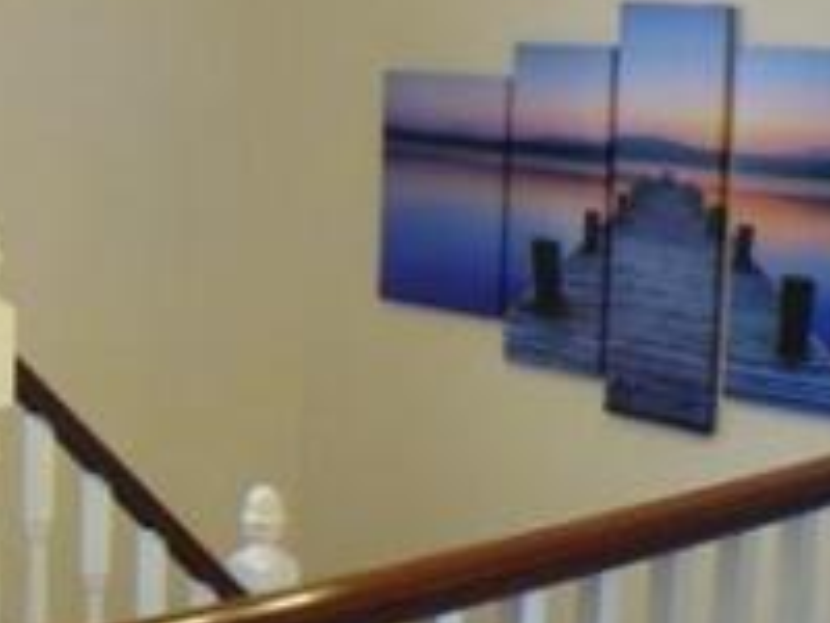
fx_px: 2518
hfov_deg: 18.1
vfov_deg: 14.0
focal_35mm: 105
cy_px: 85
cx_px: -81
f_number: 2.8
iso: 200
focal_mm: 6
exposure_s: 1/25
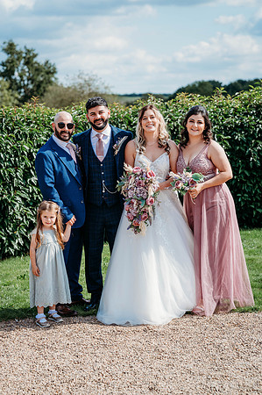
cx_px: 131
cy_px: 198
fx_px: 930
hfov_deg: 16.0
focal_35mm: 85
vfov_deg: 23.9
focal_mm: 85
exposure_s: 1/800
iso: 100
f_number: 4
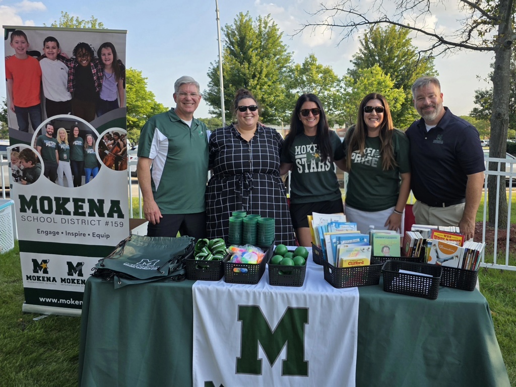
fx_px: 343
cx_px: 258
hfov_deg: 73.9
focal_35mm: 23
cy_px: 194
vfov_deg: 58.9
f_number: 1.7
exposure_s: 1/2500
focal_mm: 6.3
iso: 80
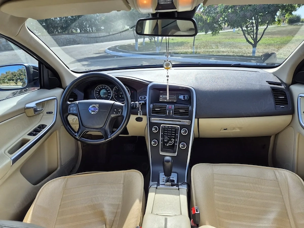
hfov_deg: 73.9
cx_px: 152
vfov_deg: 58.9
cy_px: 114
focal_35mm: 23
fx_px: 202
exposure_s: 1/788
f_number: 1.8
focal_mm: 5.4
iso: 25
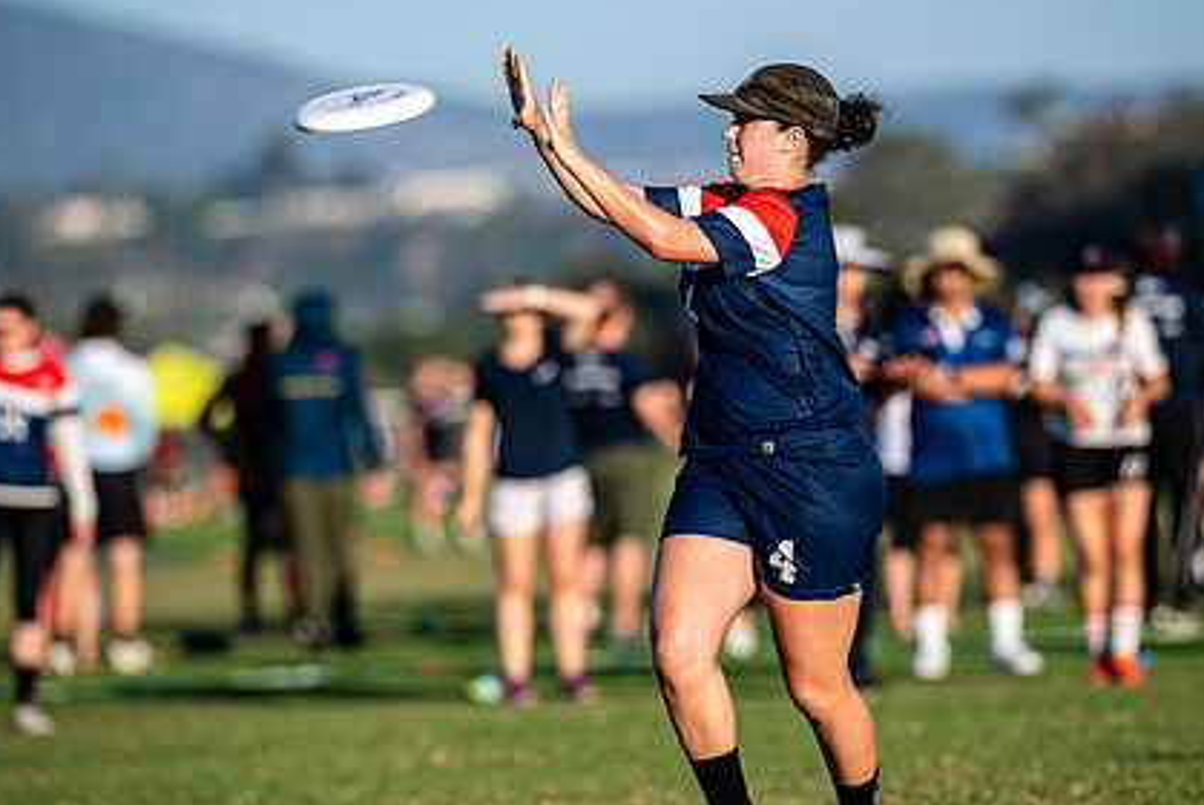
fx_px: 11111
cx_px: 658
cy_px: 404
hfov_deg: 6.2
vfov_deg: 4.1
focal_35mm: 332
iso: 110
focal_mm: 240
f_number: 3.2
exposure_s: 1/1250
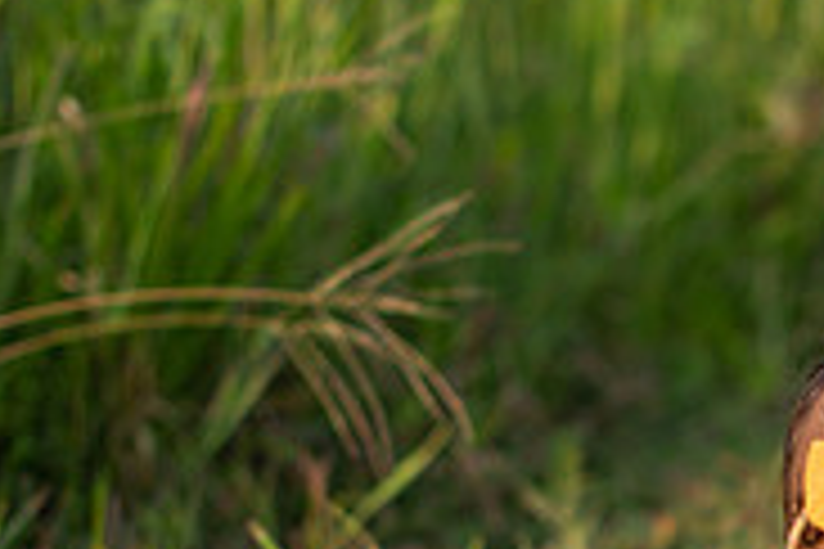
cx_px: 854
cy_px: 731
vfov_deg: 8.4
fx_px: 3685
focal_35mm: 161
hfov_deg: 12.6
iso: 100
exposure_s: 1/1600
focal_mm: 50
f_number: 2.2
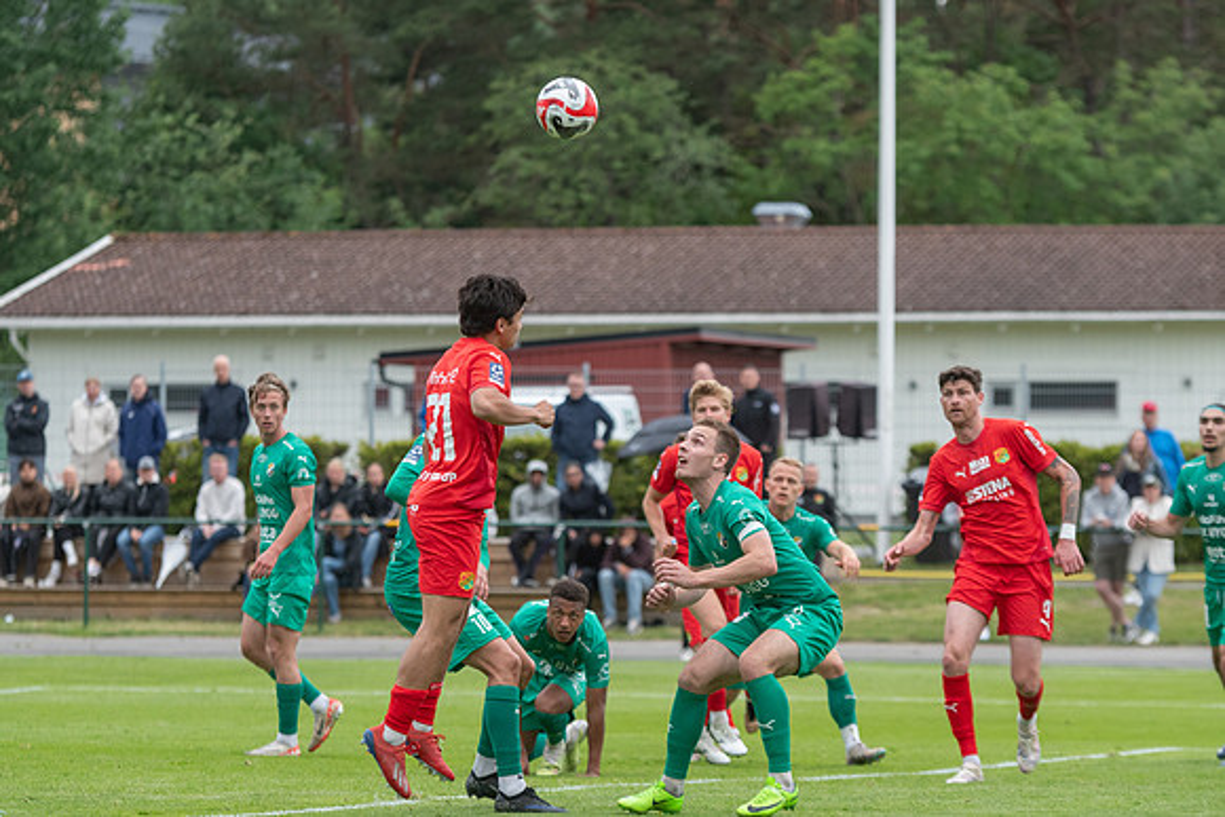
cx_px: 612
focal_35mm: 225
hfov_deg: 9.1
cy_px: 408
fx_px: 7658
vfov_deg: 6.1
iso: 800
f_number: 4
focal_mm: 150
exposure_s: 1/1250
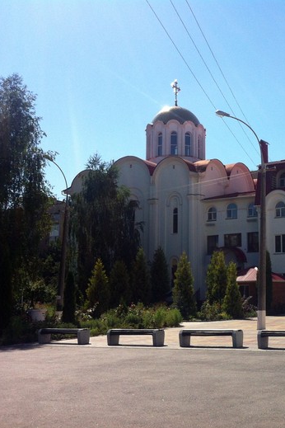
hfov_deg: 26.5
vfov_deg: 40.3
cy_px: 215
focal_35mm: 49
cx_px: 260
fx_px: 582
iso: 80
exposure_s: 1/1774
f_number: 2.8
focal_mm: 3.85
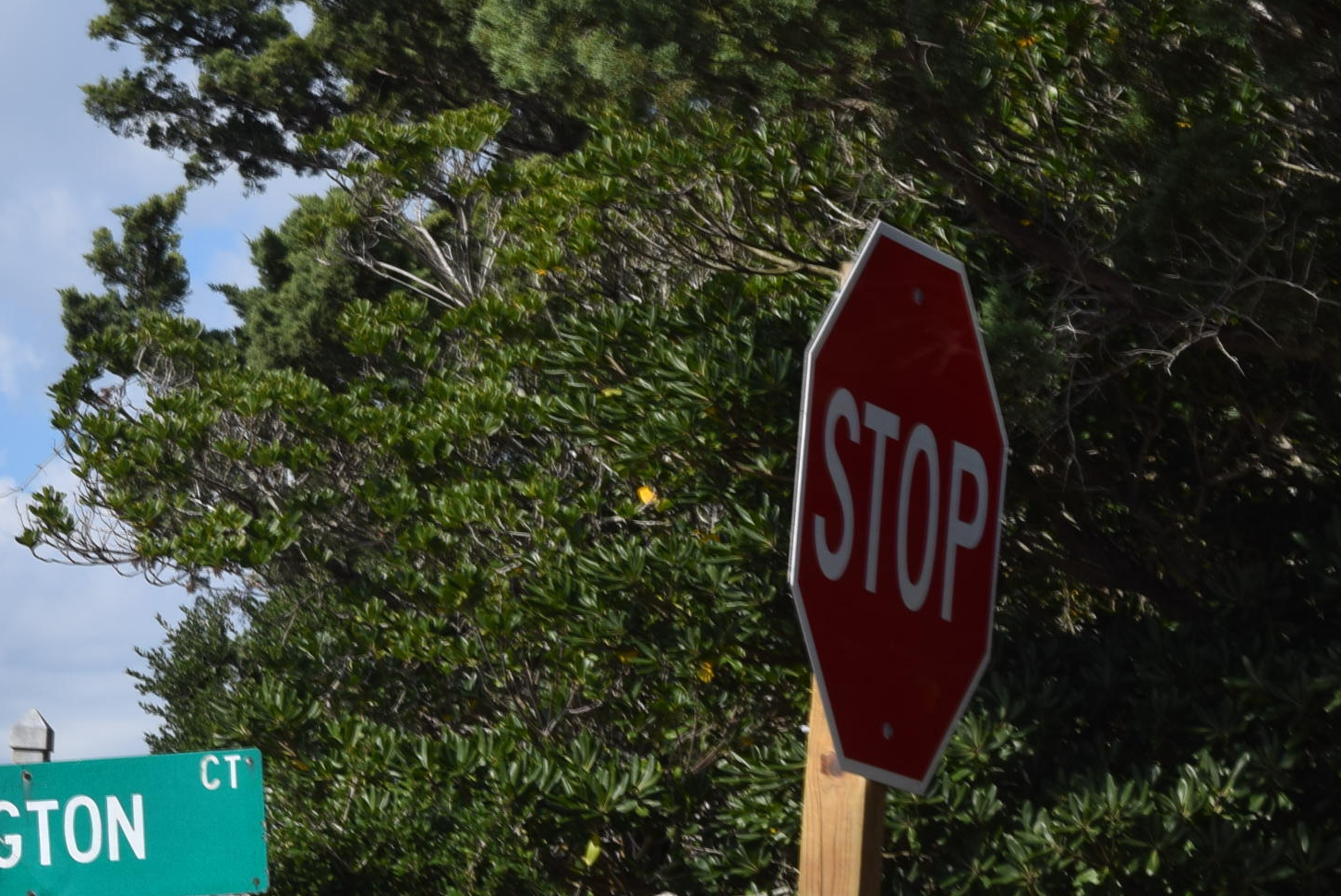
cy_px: 654
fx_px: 6337
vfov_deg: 8.1
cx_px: -34
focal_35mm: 170
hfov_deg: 11.9
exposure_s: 1/200
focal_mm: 55
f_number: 11
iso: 100
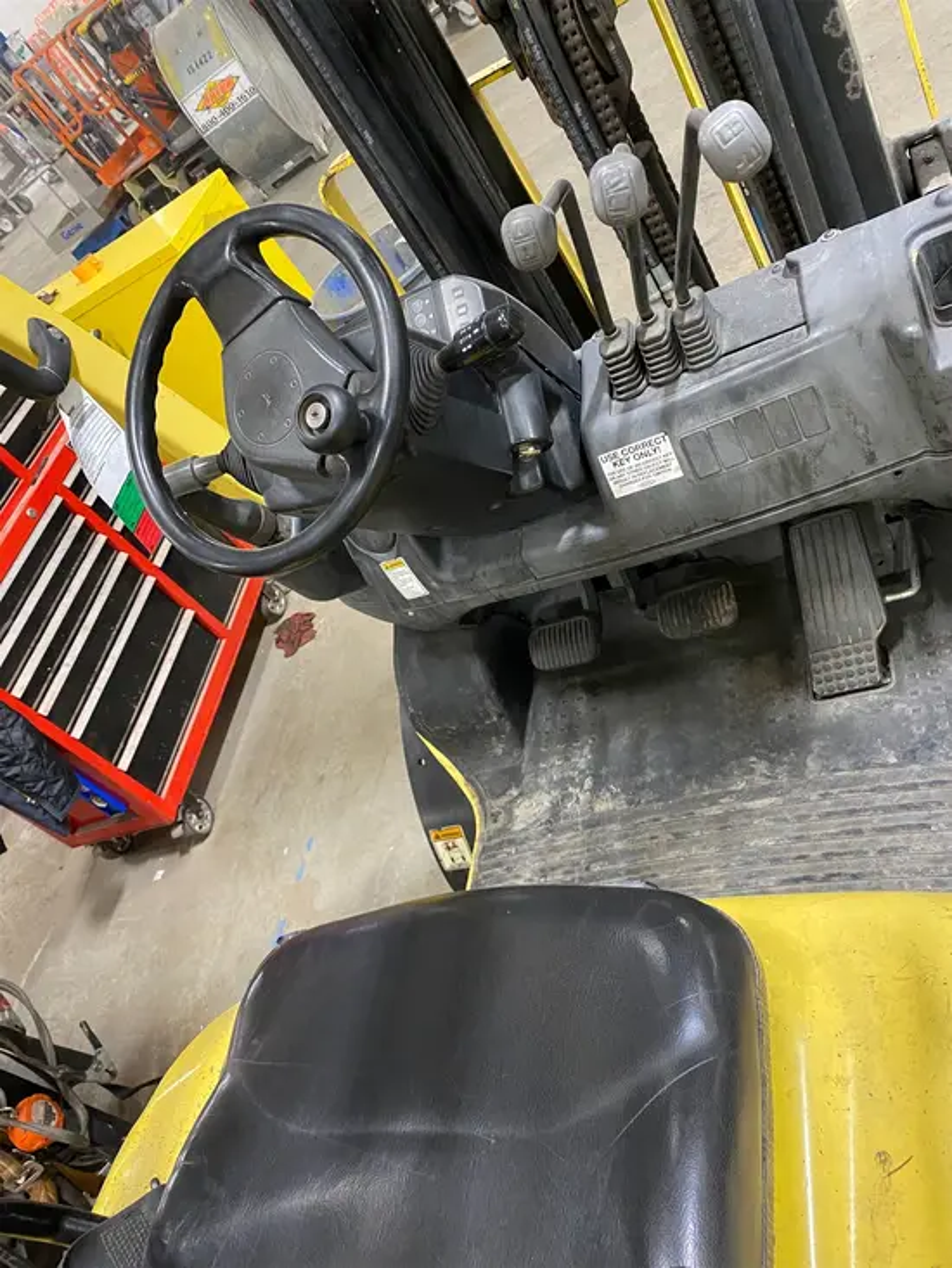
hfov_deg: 53.1
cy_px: 634
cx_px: 476
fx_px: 953
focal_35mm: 26
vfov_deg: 67.3
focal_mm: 4.25
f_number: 1.8
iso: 500
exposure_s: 1/60
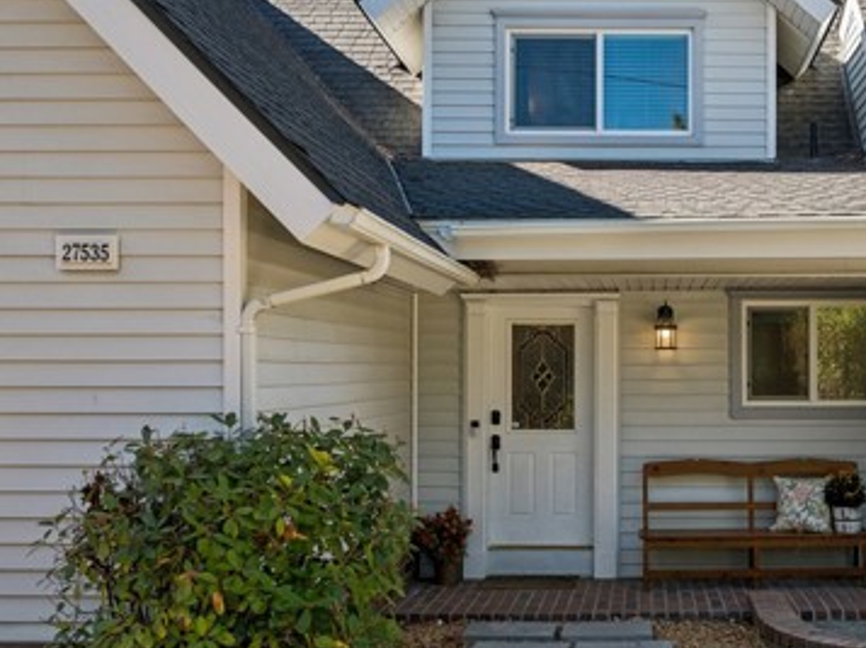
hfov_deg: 42.4
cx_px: 660
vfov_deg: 33.5
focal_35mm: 43
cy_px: 336
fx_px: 1075
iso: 100
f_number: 2.8
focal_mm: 12.3
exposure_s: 1/30
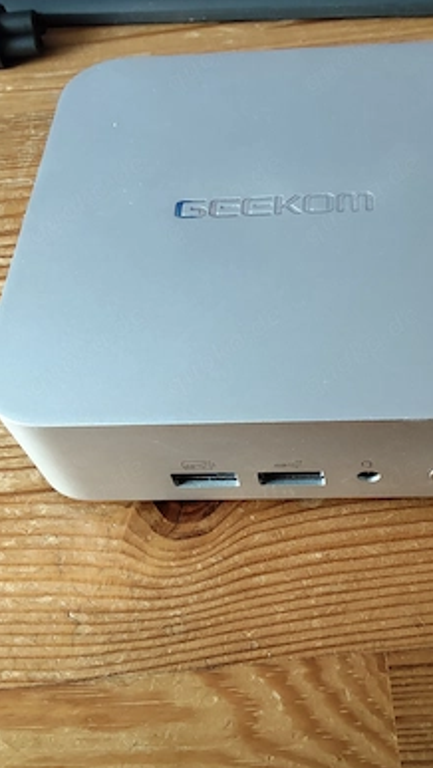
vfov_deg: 55.3
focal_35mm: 36
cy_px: 381
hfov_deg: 32.5
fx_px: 734
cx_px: 296
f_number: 2
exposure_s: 1/50
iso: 320
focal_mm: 2.78
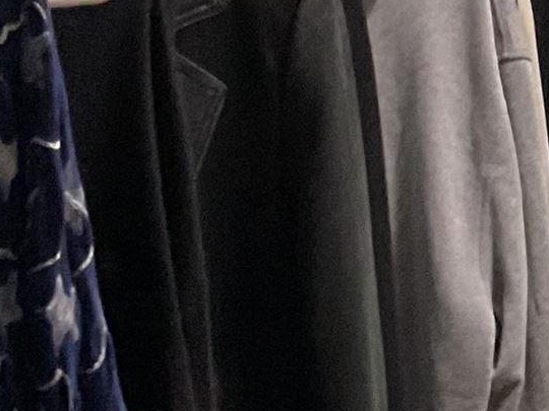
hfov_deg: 11.3
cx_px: 917
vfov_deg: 9.0
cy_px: 351
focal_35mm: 165
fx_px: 2617
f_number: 1.8
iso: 250
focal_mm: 3
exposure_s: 1/50
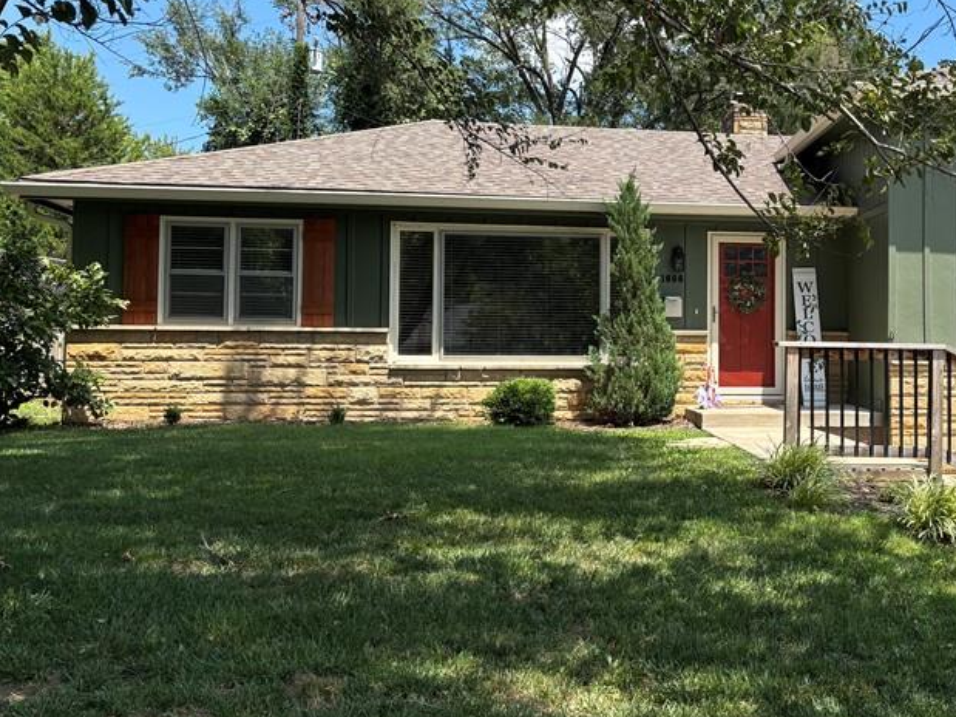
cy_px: 314
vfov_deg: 33.5
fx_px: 1187
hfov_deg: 42.2
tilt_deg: +1.2
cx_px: 740
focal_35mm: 43
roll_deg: +0.2
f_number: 1.6
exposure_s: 1/1616
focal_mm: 5.96
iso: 50
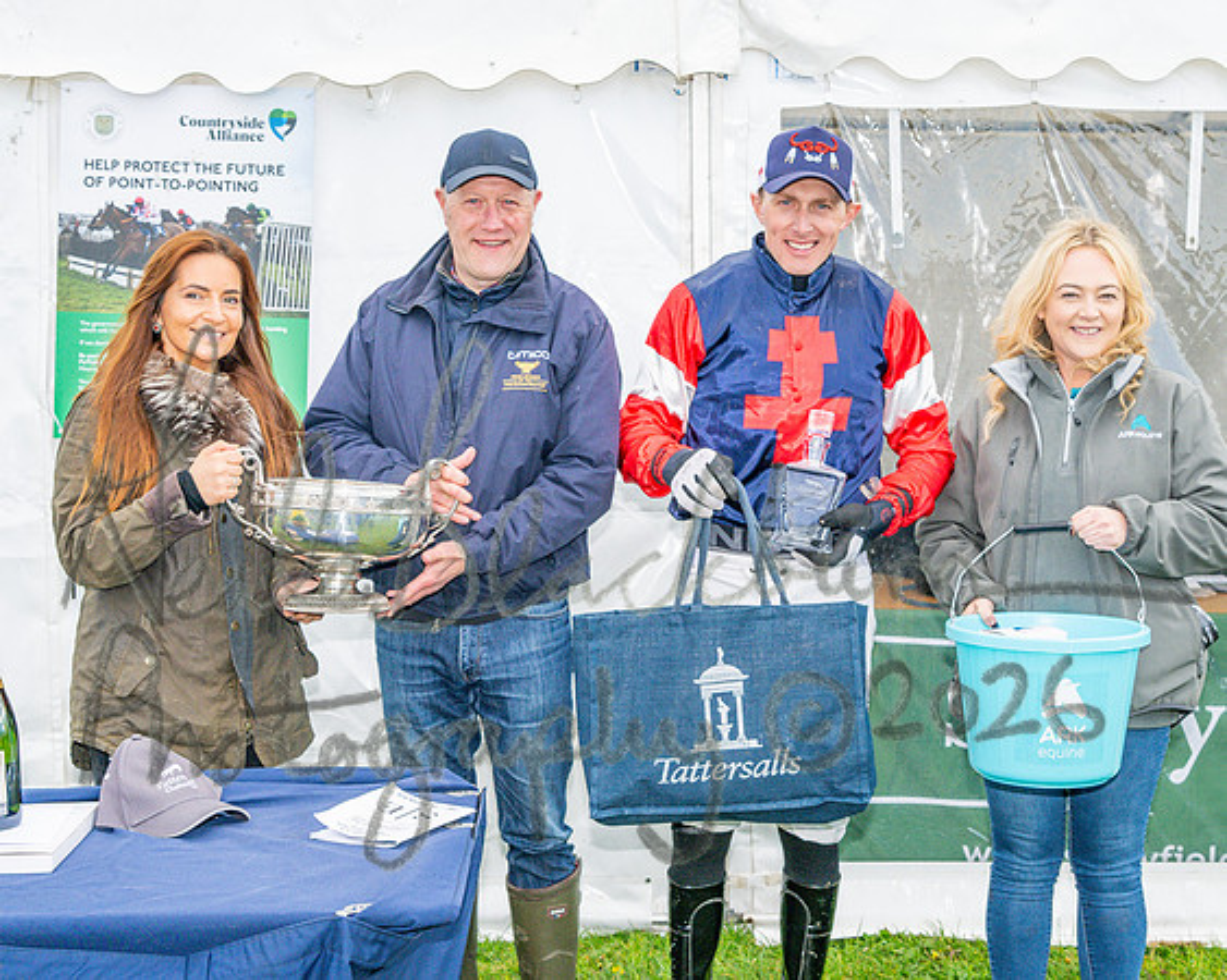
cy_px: 490
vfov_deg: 26.0
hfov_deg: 32.2
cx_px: 618
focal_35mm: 59
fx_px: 2127
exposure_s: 1/1000
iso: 400
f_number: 5.6
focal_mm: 35
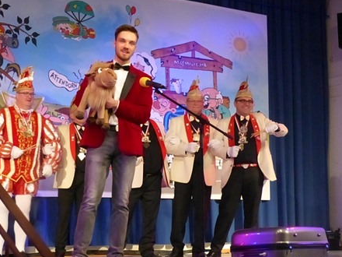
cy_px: 159
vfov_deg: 16.8
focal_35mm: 88
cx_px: 154
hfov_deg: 22.2
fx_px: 869
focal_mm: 11.4
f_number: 4
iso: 1600
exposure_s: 1/160
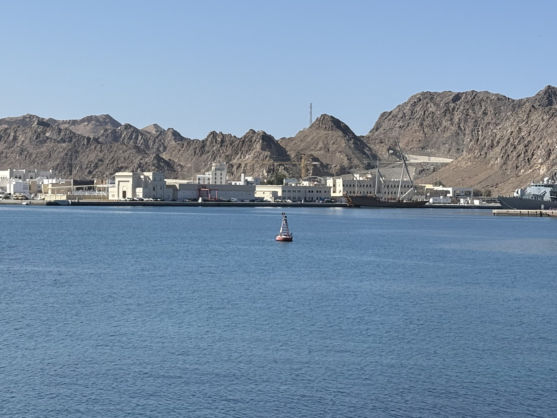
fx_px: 1513
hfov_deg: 20.5
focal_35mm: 94
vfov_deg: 15.7
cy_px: 158
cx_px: 66
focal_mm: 5.96
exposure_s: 1/4630
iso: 32
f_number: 1.6
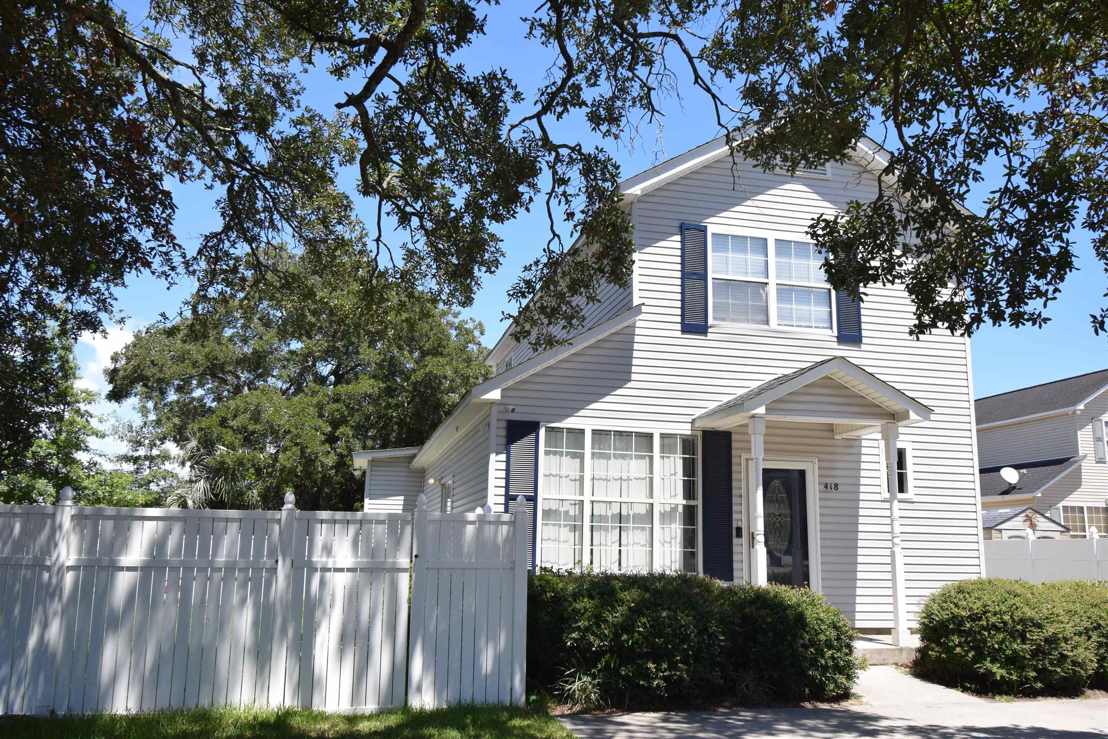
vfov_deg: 43.6
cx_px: 554
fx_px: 923
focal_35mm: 30
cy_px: 370
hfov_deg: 61.9
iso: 200
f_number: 8
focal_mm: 20
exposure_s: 1/250
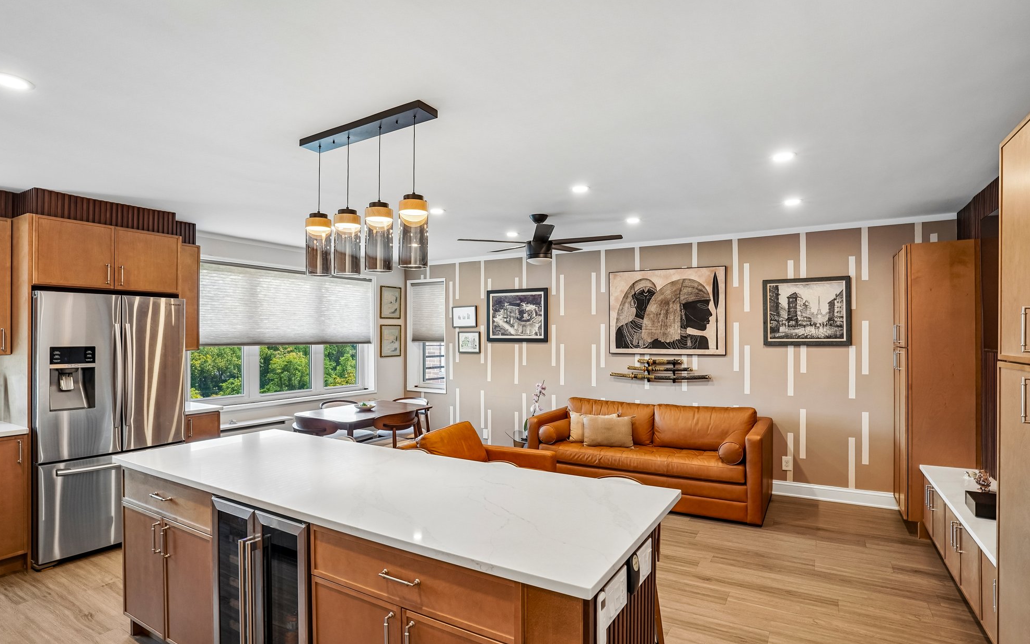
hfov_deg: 91.1
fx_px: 505
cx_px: 513
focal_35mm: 18
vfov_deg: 65.0
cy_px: 334
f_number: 8
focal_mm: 17
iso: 400
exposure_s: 1/30
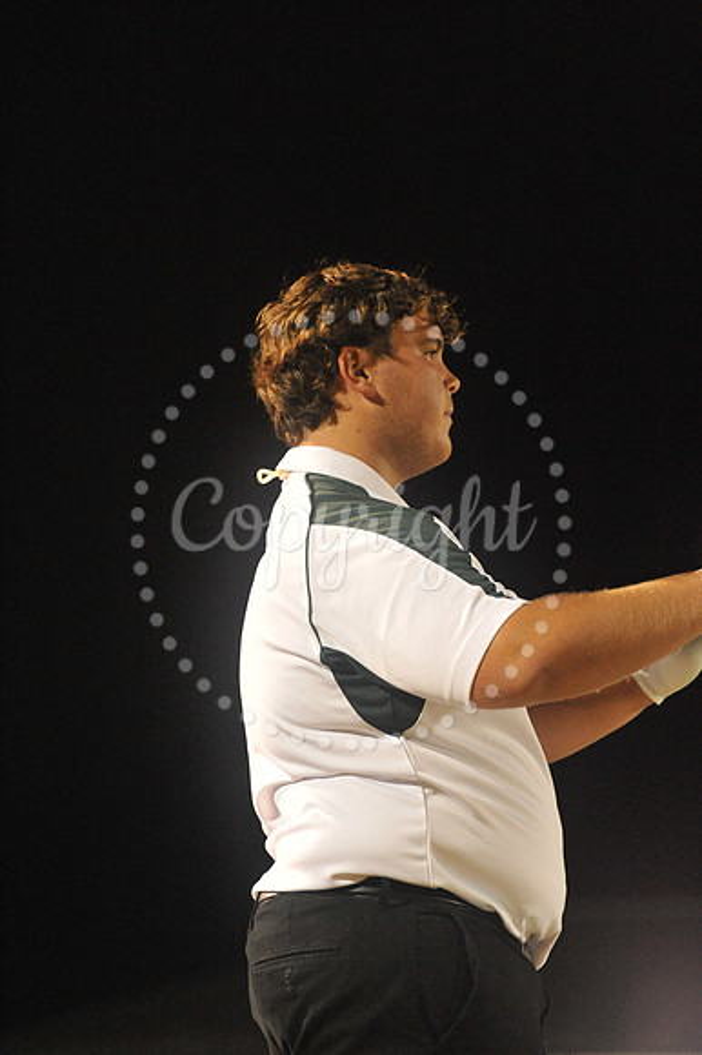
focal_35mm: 125
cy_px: 528
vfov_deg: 16.4
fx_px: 3660
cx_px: 351
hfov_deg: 11.0
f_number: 4
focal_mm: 125
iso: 6400
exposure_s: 1/250
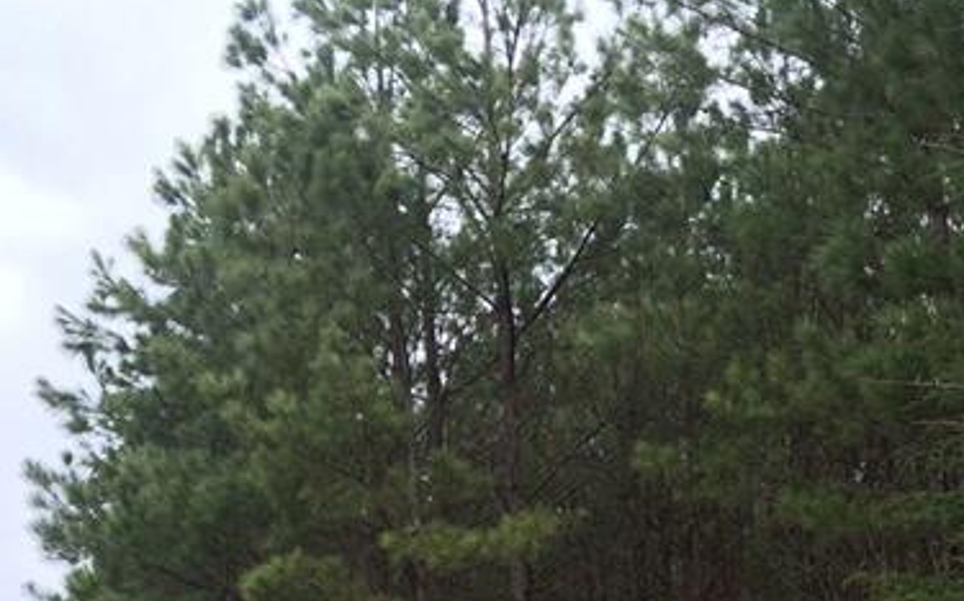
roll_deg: +2.3
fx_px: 1654
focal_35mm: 63
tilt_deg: +3.2
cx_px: 514
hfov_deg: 32.5
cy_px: 873
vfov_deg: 18.5
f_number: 2.2
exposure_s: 1/380
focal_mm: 4.15
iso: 32
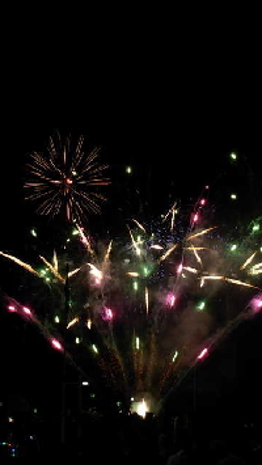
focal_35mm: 56
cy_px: 232
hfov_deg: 21.5
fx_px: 691
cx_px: 121
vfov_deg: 37.2
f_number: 2.9
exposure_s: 1/16
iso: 79
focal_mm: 6.3
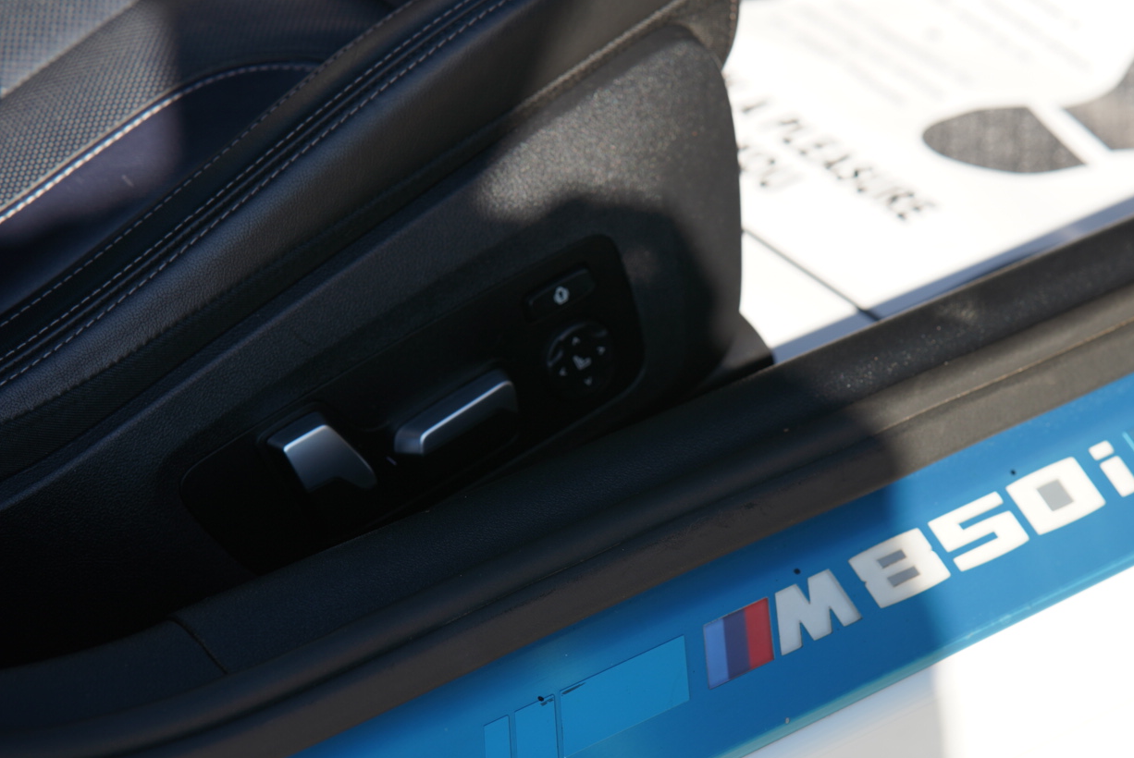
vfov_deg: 12.2
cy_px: 483
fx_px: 3531
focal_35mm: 112
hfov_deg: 18.2
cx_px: 717
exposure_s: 1/250
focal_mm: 85
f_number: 4.5
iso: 100
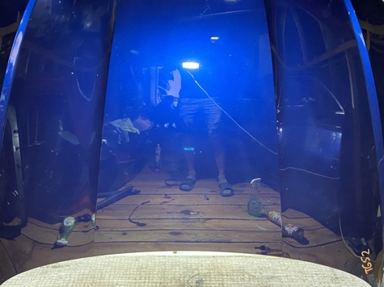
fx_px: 388
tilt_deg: -23.8
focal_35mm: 35
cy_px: 109
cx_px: 192
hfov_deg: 52.6
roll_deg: -1.3
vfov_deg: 40.4
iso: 500
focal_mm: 4.25
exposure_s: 1/33
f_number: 1.8
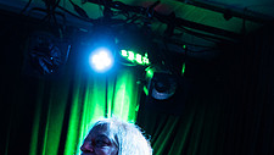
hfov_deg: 14.0
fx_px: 1098
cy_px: 213
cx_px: -17
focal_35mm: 151
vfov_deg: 7.9
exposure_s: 1/160
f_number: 3.2
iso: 2000
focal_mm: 56
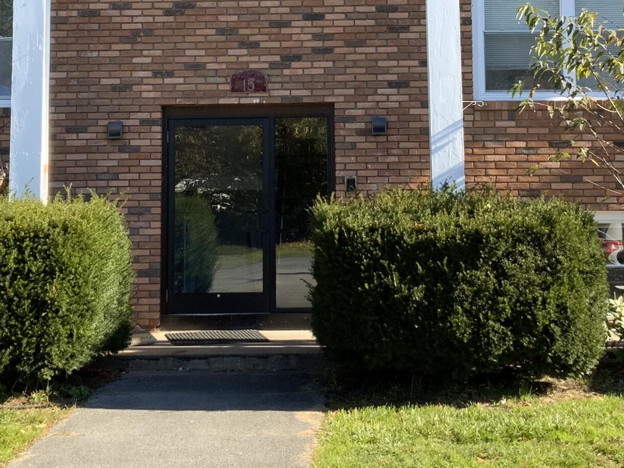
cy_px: 58
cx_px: 337
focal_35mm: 71
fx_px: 1280
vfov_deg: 20.4
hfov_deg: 27.4
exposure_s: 1/473
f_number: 1.8
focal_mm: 3
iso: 16
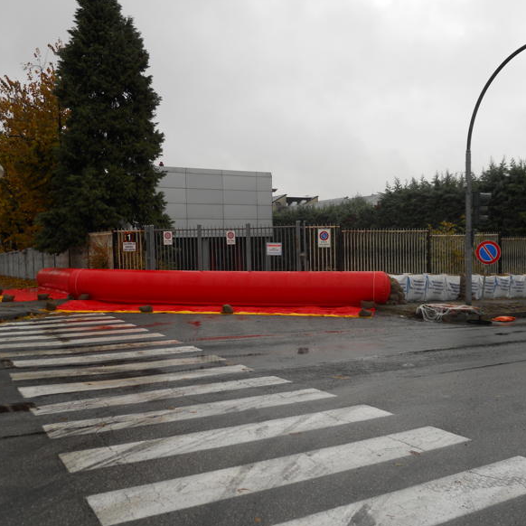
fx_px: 585
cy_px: 268
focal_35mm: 34
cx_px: 313
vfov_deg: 48.4
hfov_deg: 48.2
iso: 80
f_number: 2.7
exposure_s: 1/250
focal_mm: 5
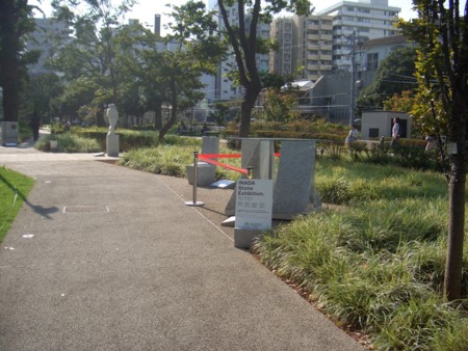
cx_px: 234
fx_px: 528
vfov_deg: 36.9
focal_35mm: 39
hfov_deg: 47.8
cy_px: 176
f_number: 2.8
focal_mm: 8
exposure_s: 1/1000
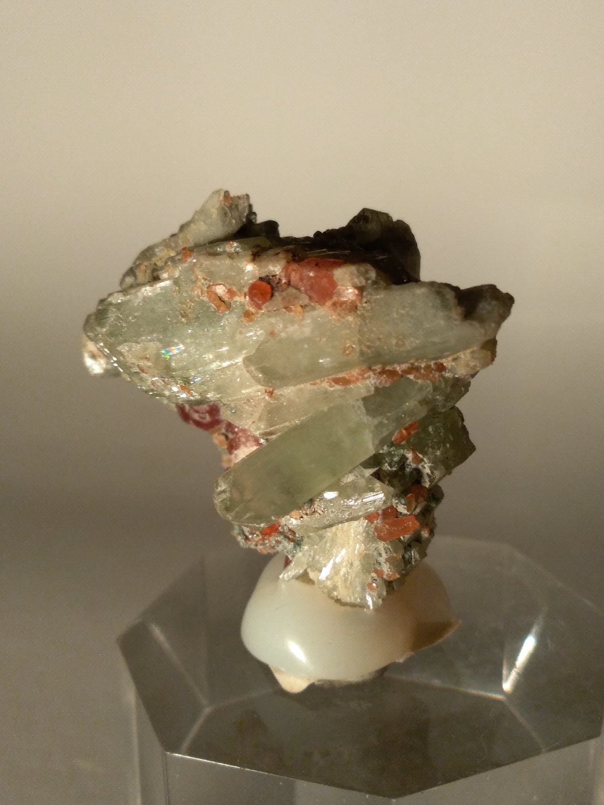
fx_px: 605
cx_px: 302
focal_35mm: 26
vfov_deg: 67.3
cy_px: 402
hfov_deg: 53.1
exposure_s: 1/30
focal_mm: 3.54
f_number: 2
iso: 236
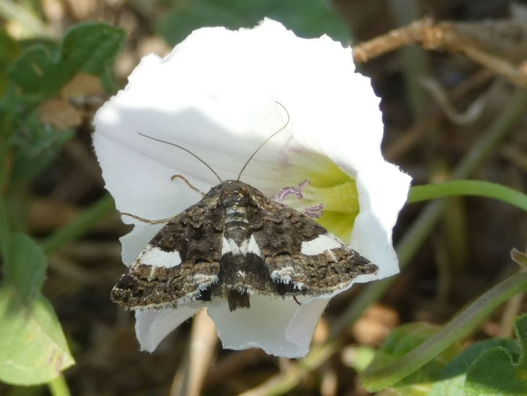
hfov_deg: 17.9
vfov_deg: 13.5
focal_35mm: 110
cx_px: 264
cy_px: 198
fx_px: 1675
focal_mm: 19.7
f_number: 5
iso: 80
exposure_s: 1/80
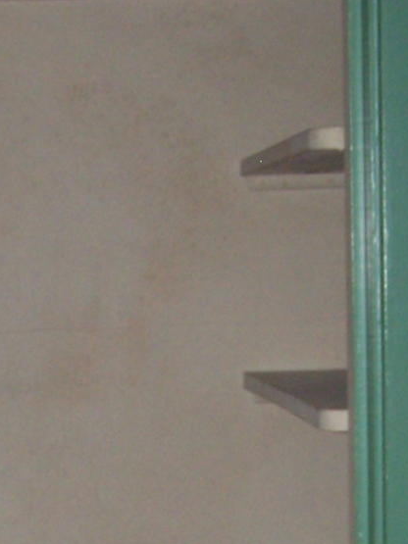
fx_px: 2154
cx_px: 10
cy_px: 548
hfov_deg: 10.7
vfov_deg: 14.2
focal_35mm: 137
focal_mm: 6.3
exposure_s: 1/60
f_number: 2.8
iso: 140
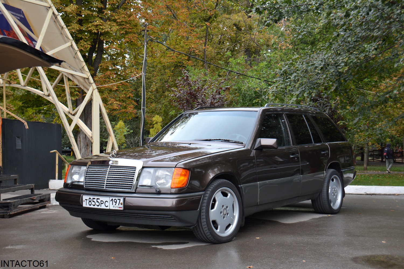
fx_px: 538
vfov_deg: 28.0
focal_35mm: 48
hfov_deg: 41.1
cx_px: 202
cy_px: 134
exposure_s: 1/125
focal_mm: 32
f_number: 5.6
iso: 220
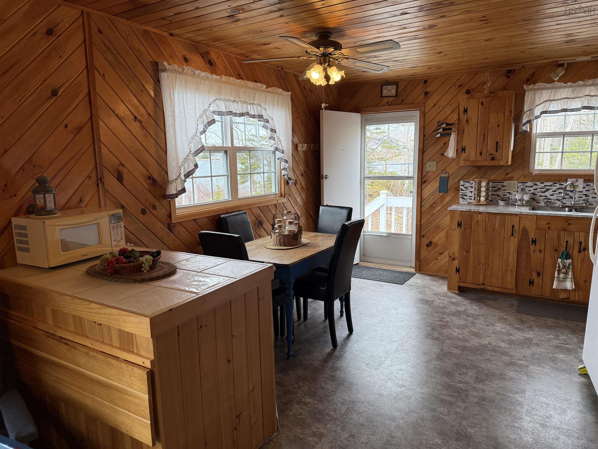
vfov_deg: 56.8
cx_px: 299
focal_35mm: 24
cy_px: 224
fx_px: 415
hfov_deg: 71.6
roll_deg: +0.8
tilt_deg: -9.2
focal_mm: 6.76
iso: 125
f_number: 1.78
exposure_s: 1/224
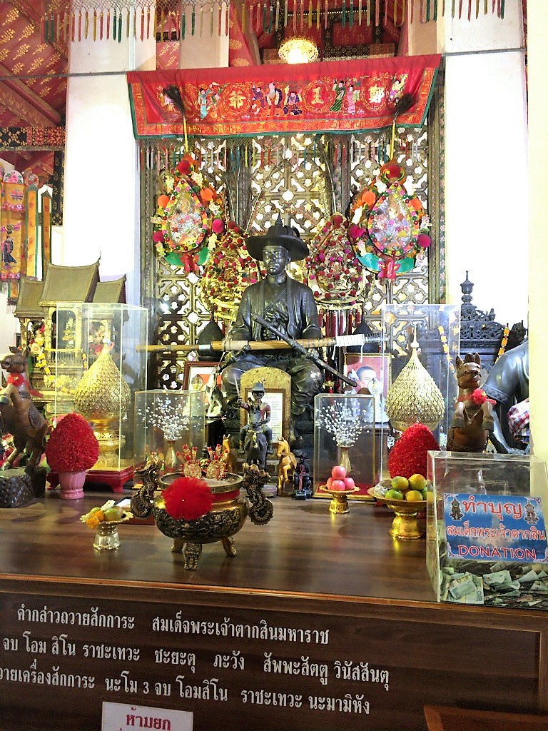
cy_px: 366
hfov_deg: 48.2
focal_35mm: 29
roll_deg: -1.1
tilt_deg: +0.7
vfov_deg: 61.7
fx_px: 612
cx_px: 274
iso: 400
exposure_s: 1/30
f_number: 2.2
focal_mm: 4.15
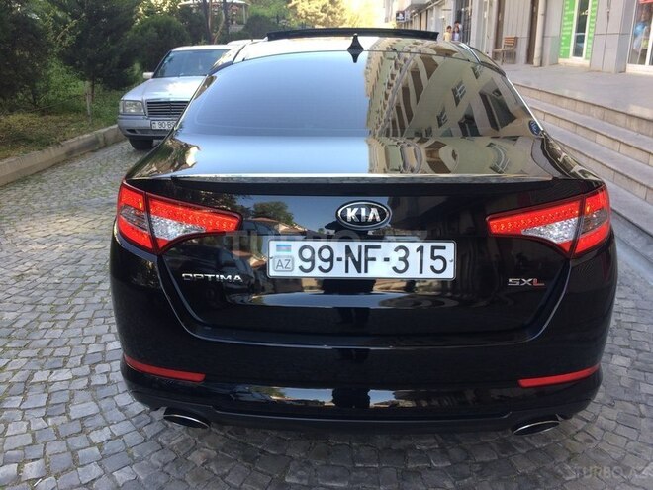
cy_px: 245
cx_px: 326
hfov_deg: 61.7
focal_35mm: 29
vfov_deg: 48.2
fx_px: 547
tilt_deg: -21.1
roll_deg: -0.4
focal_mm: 4.15
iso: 32
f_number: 2.2
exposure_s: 1/100
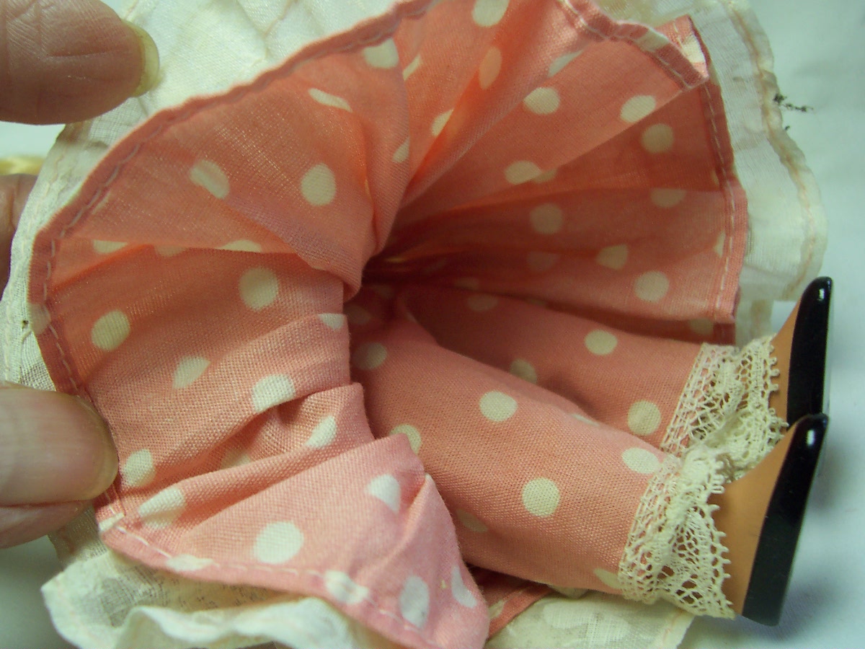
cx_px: 432
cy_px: 324
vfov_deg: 38.7
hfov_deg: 50.1
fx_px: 925
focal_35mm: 37
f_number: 2.8
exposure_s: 1/90
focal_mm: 5.6
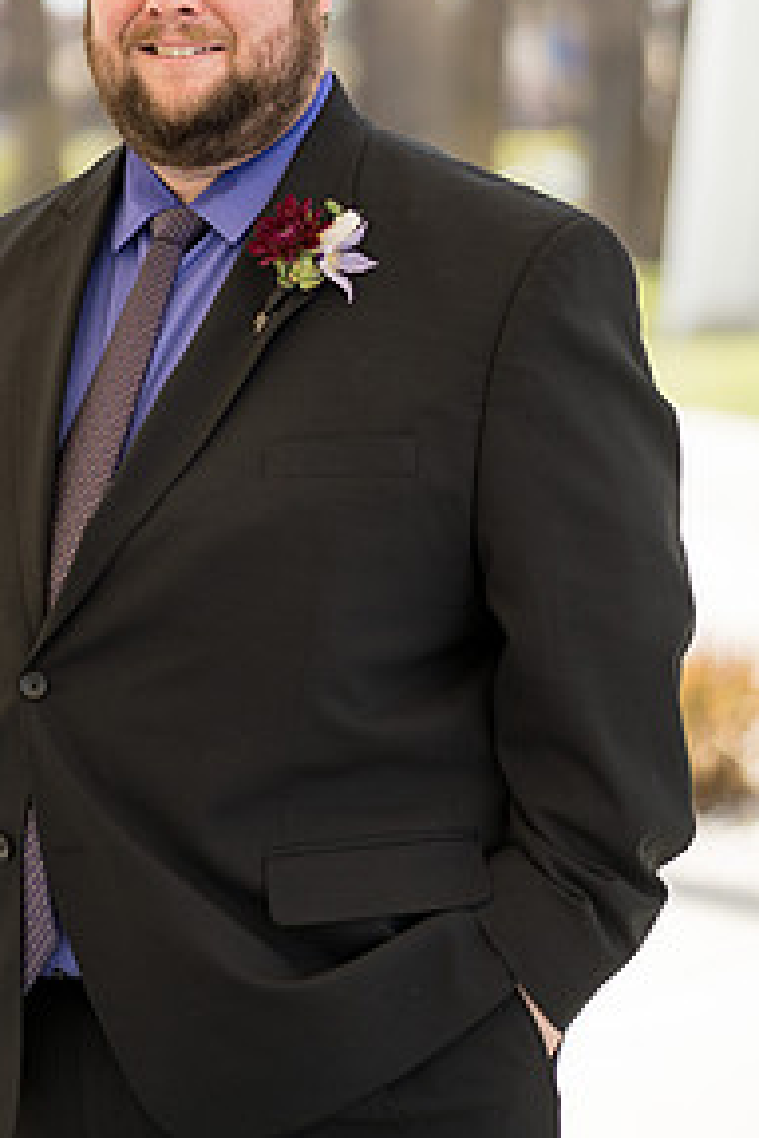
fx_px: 4206
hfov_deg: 10.3
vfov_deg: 15.4
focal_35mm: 133
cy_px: 419
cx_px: 202
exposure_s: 1/2000
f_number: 1.8
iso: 320
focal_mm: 85
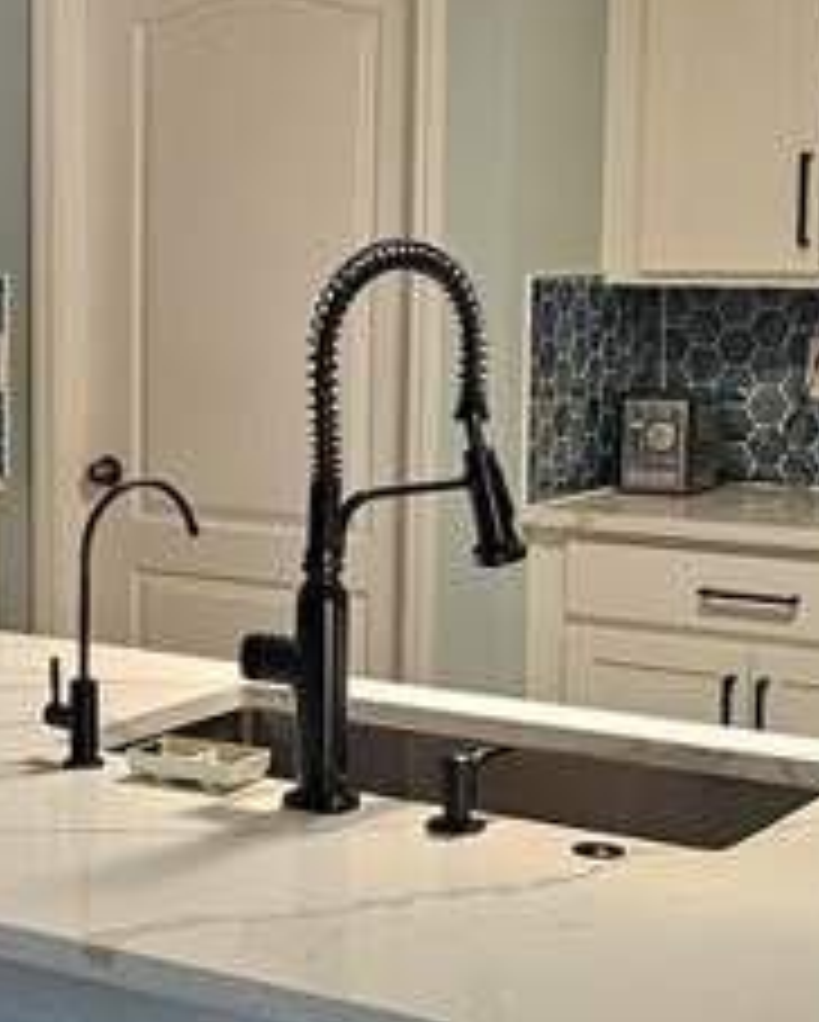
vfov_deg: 24.1
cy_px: 504
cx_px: 90
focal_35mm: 79
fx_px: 2390
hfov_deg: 19.1
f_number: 1.7
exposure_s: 1/120
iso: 320
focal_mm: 6.3
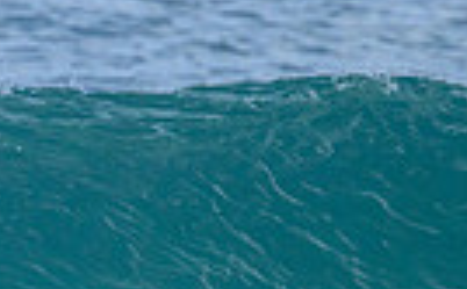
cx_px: -495
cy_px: 315
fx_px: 38213
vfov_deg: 0.4
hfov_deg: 0.7
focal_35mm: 3010
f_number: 11
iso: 1400
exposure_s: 1/2000
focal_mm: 680
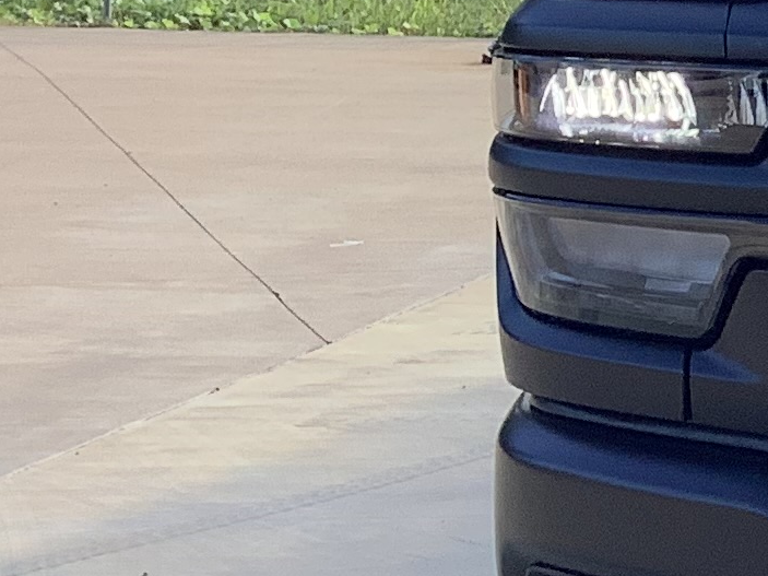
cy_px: 115
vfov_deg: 10.3
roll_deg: -2.4
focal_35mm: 144
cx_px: 1711
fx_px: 3194
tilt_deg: -6.0
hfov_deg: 11.7
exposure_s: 1/558
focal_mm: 3.3
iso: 25
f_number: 2.4
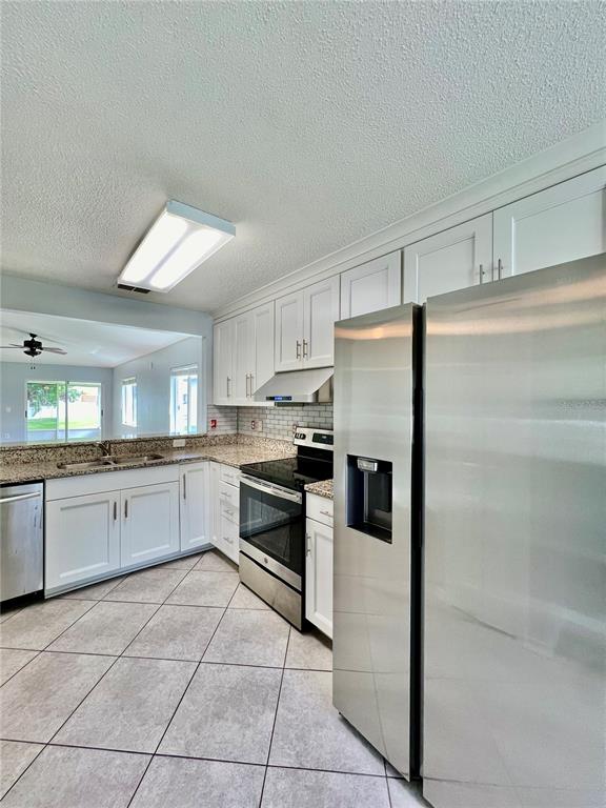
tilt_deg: -1.0
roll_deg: -0.5
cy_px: 404
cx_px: 303
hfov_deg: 89.9
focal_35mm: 13
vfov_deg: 106.2
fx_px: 303
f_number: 1.8
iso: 125
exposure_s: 1/120
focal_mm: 1.57
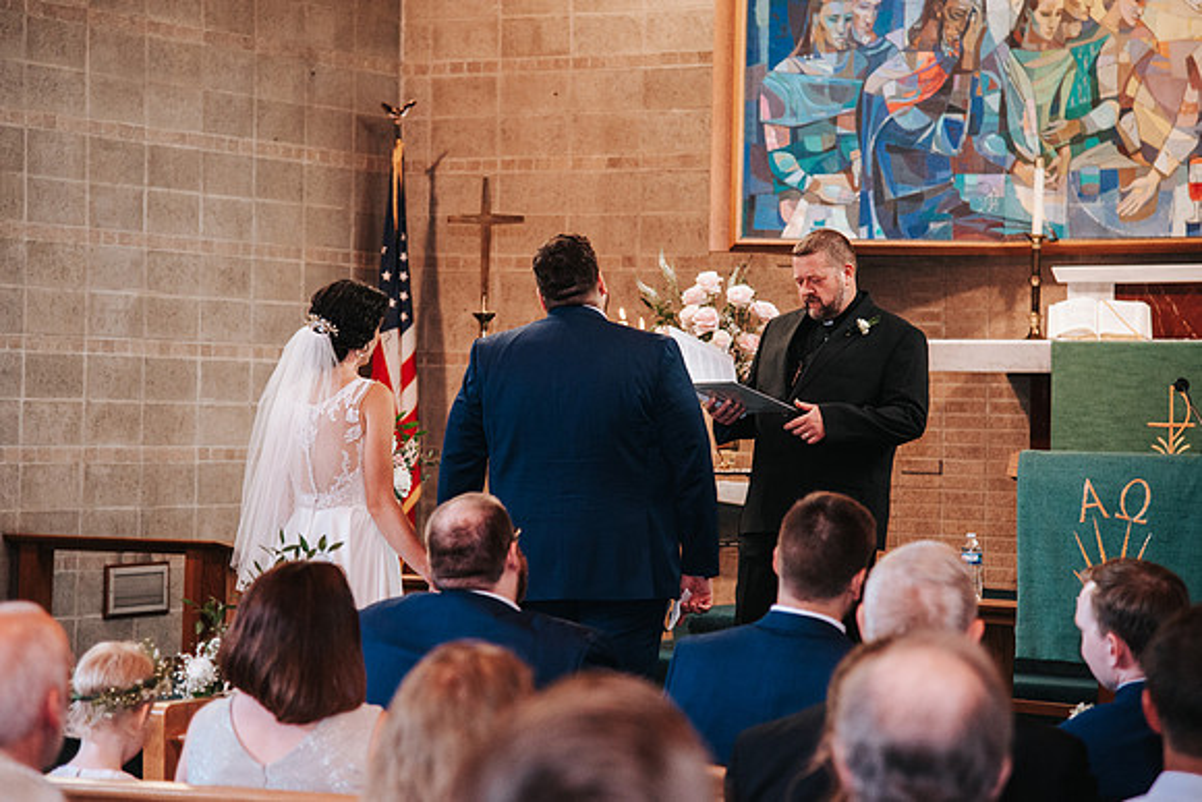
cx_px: 558
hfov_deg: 18.9
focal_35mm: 108
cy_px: 372
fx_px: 3605
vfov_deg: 12.7
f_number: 4
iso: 1000
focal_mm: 98
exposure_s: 1/200
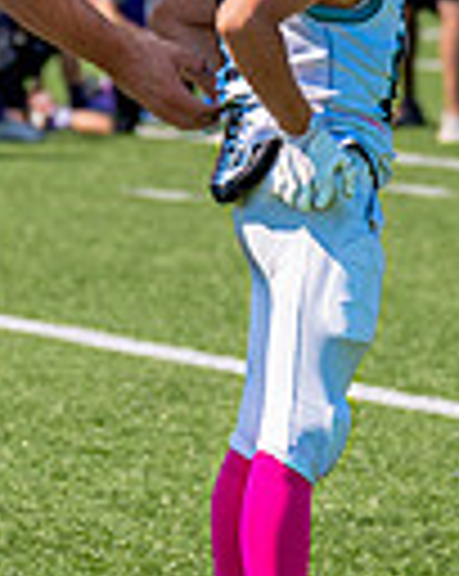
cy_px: 102
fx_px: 7285
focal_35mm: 428
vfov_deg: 4.5
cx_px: 187
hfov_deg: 3.6
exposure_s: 1/2500
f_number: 2.8
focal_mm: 82
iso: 125
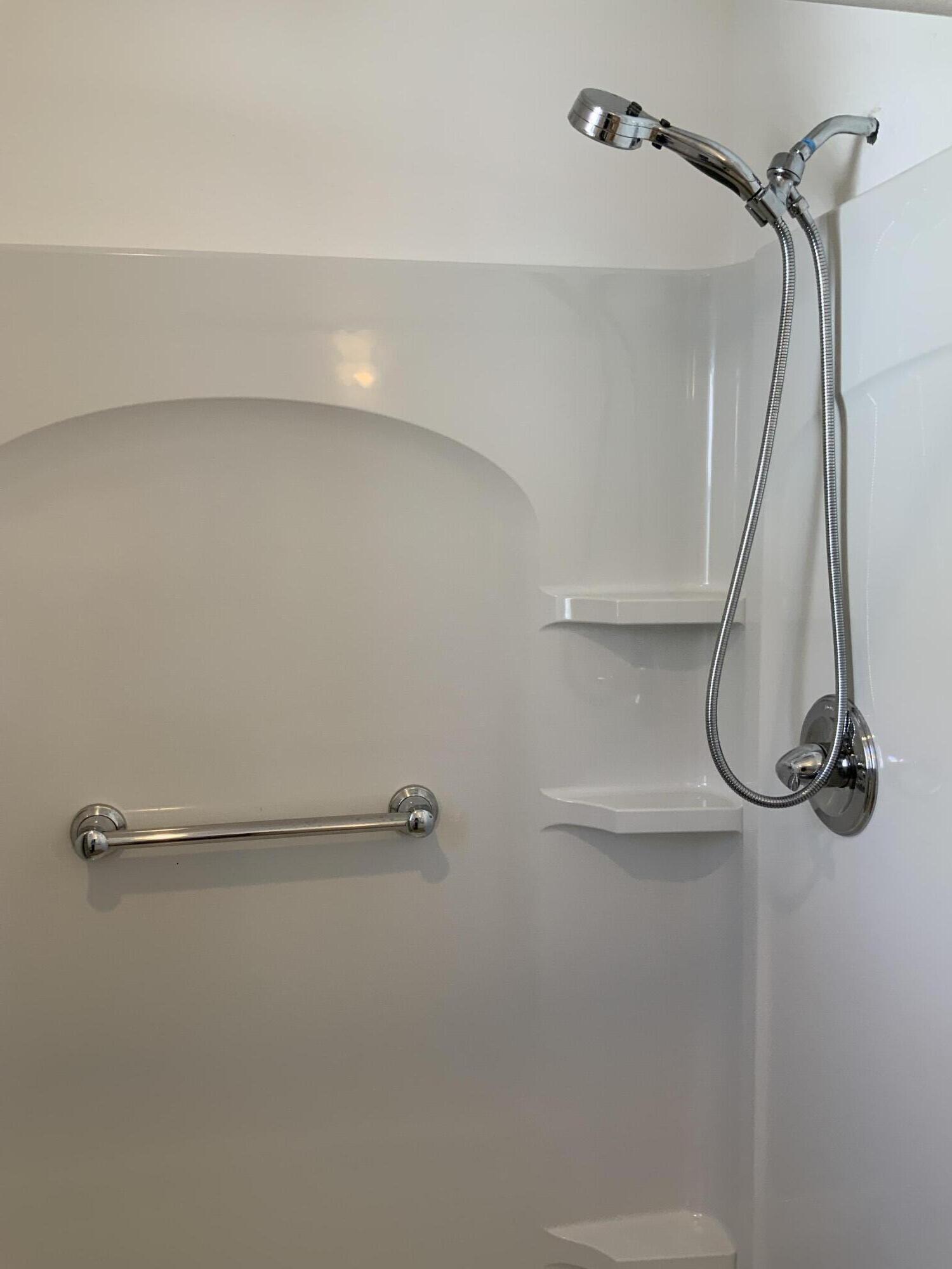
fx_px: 1063
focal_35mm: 29
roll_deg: -0.9
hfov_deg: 48.2
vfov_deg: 61.7
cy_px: 634
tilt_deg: -8.3
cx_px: 476
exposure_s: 1/120
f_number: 1.8
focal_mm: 3
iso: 40
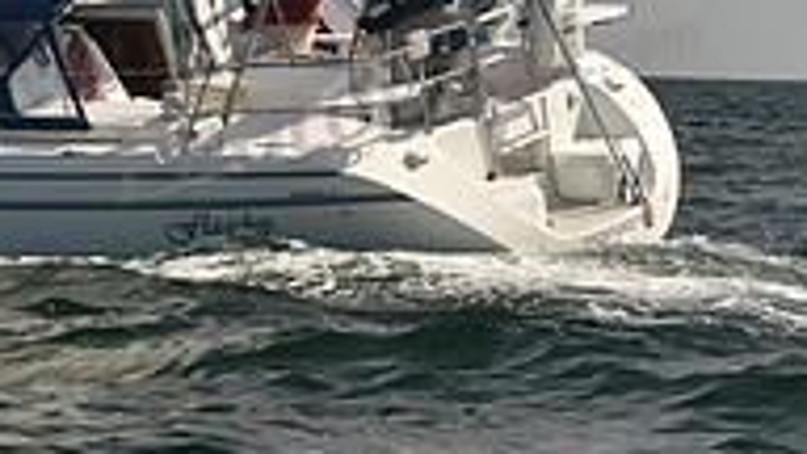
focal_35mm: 247
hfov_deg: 8.7
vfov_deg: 4.9
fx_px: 5285
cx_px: -105
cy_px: -65
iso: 250
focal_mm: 78
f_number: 7.1
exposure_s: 1/640
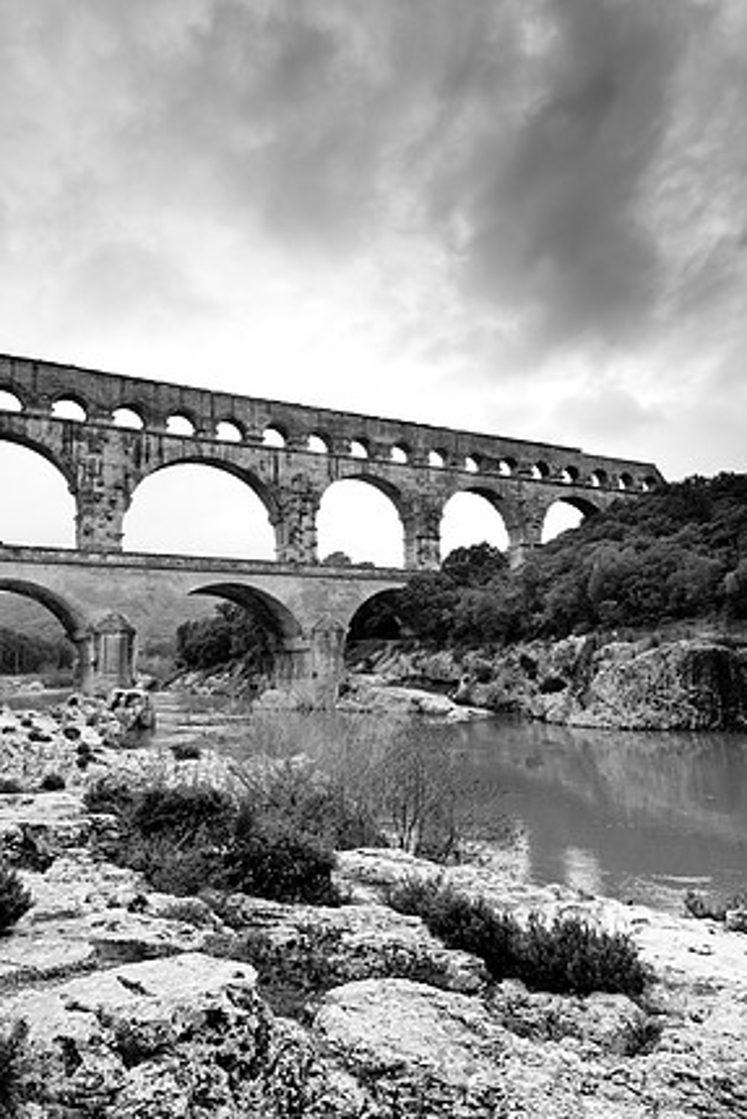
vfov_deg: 74.8
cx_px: 368
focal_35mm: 24
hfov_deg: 54.1
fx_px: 731
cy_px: 562
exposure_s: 1/125
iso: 200
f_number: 5.6
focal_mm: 15
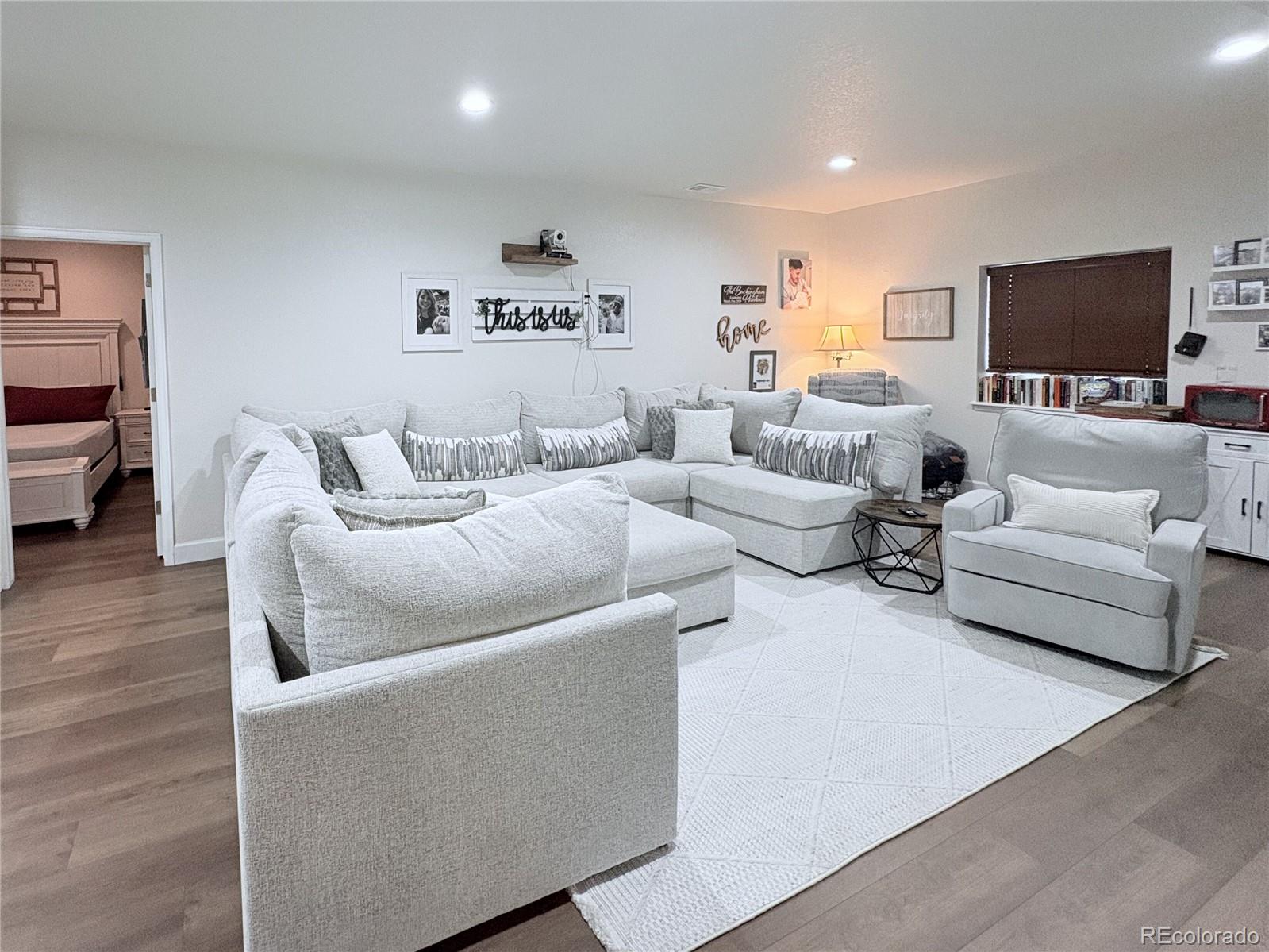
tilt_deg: -2.8
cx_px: 634
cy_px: 476
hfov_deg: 102.1
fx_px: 513
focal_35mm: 14
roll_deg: +0.8
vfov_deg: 85.7
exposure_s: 1/60
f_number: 2.2
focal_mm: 2.22
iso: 250
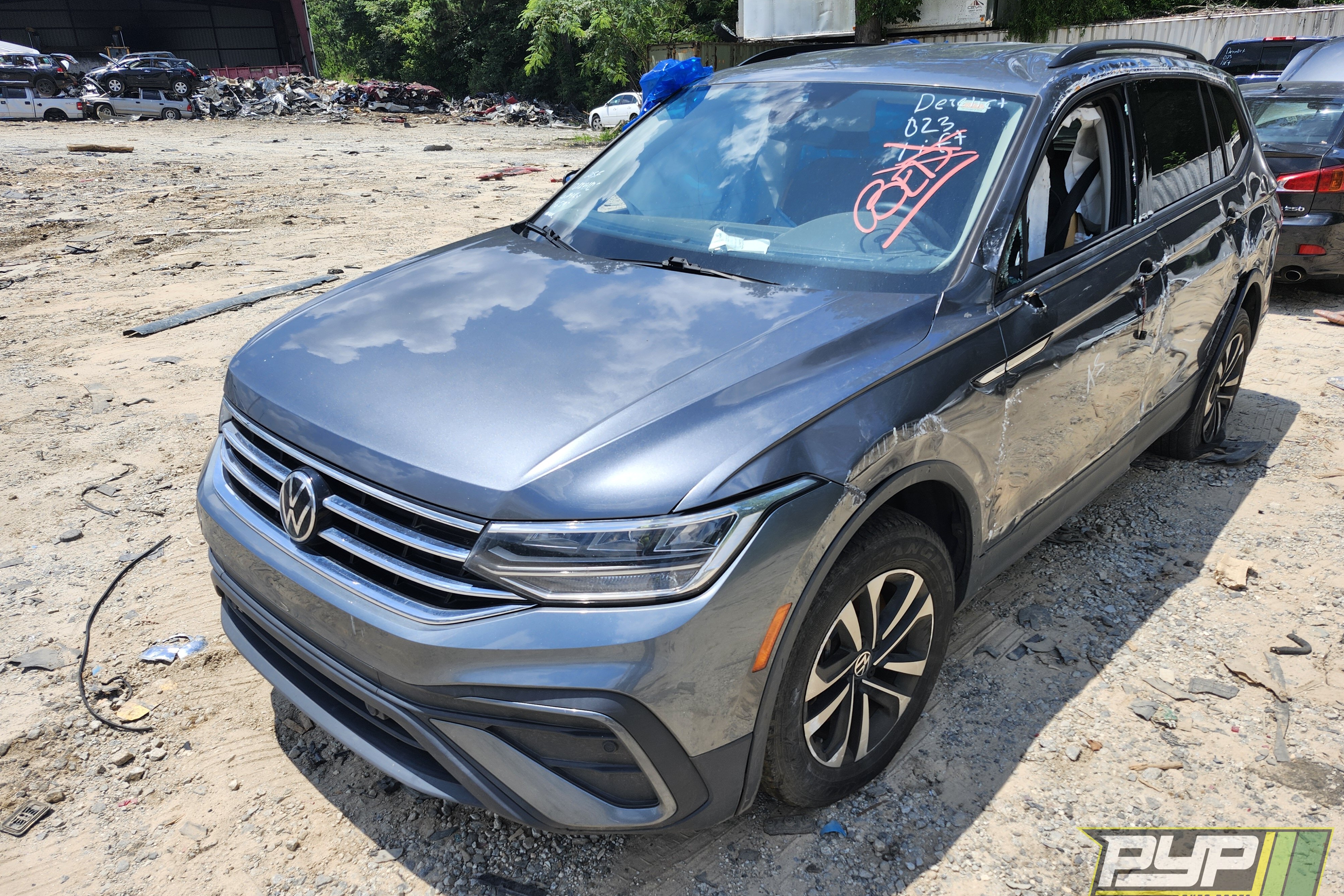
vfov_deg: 53.1
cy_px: 454
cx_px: 672
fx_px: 896
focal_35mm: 24
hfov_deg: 73.7
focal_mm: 5.54
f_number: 1.8
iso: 25
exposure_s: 1/1290
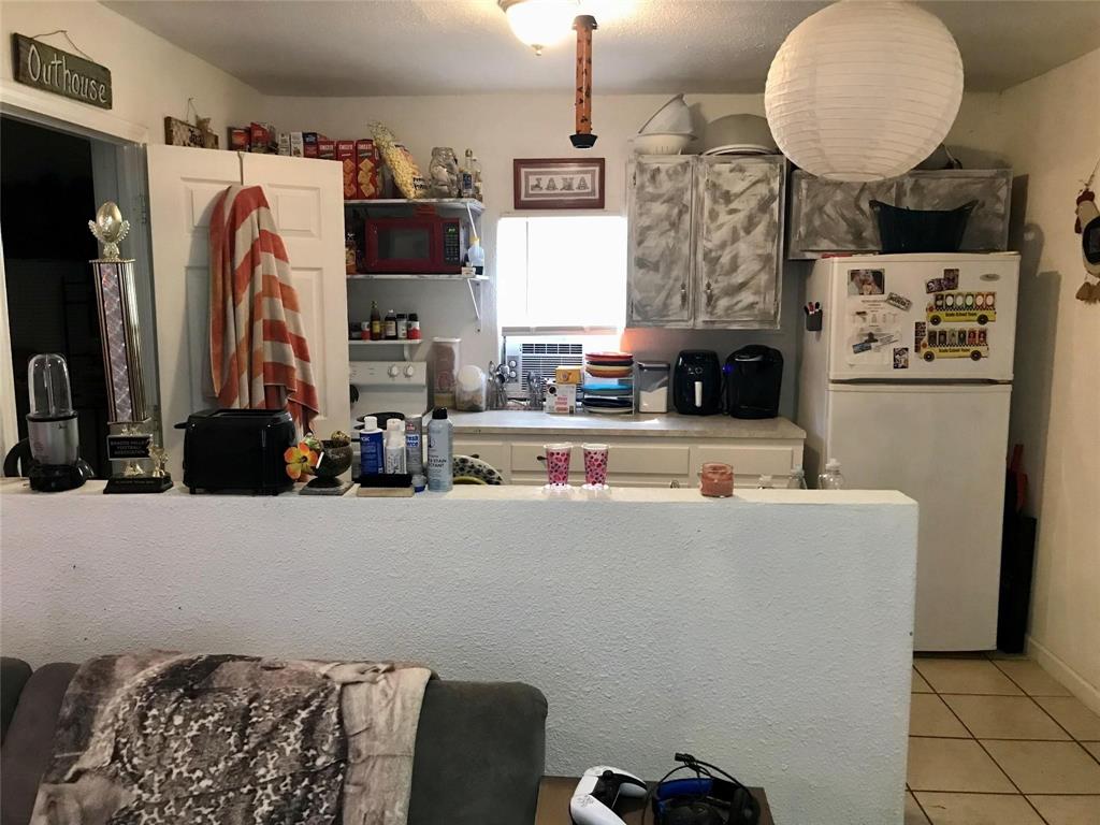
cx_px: 550
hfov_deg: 63.4
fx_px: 890
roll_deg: +0.0
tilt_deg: -8.2
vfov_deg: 49.7
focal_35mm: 28
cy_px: 412
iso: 80
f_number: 1.8
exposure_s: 1/15
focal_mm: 3.99
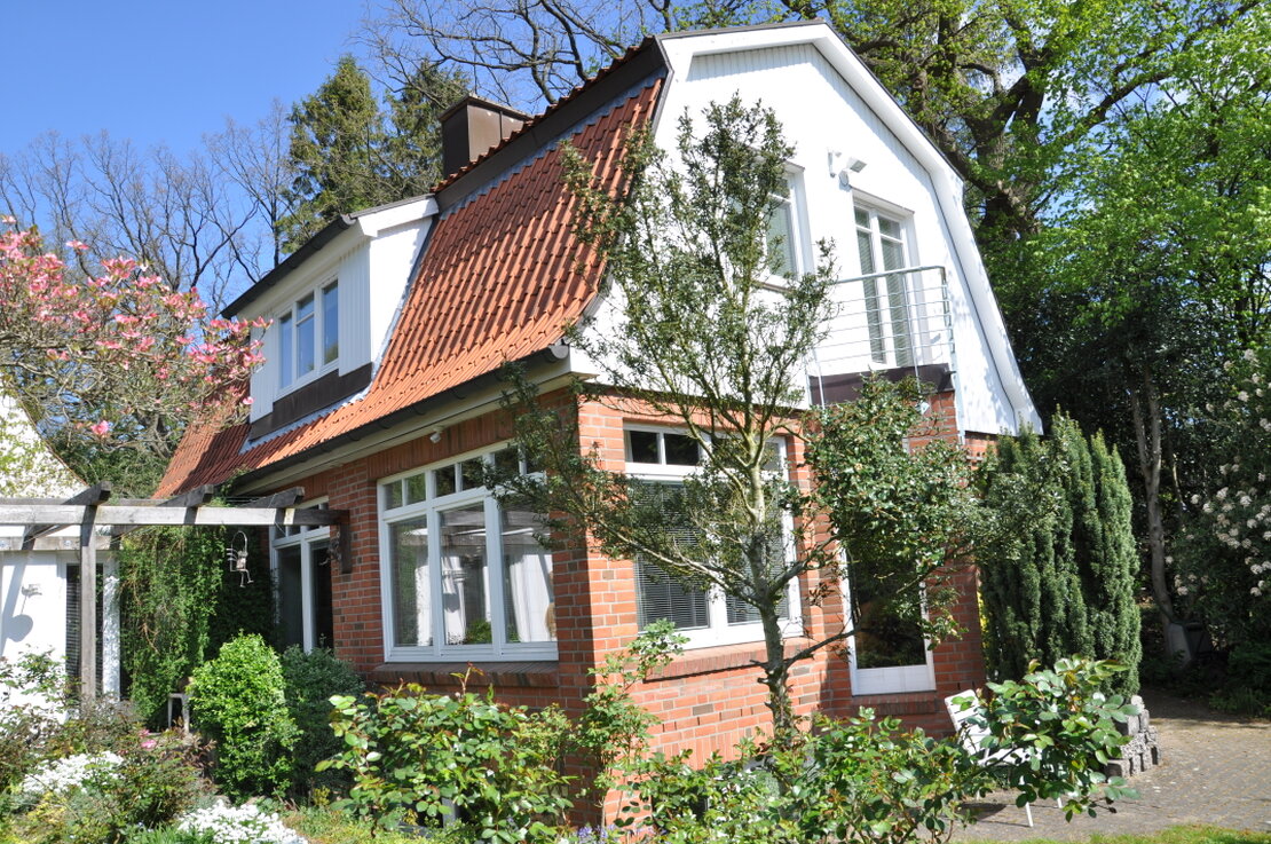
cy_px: 422
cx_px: 636
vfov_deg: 47.8
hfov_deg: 67.5
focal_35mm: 27
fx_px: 952
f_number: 9
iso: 200
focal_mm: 18
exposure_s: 1/320
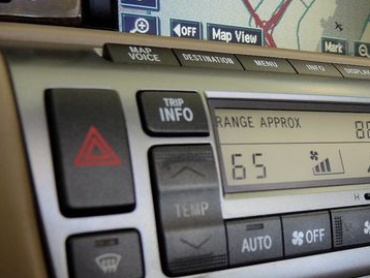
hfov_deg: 36.7
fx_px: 535
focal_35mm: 50
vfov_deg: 28.8
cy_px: 205
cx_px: 302
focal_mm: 6
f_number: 2
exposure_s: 1/30
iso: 90
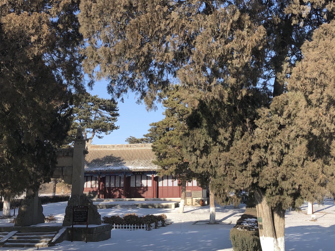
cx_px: 188
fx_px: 445
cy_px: 110
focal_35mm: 46
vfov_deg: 31.5
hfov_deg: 41.2
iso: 20
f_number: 1.8
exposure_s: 1/923
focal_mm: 3.99
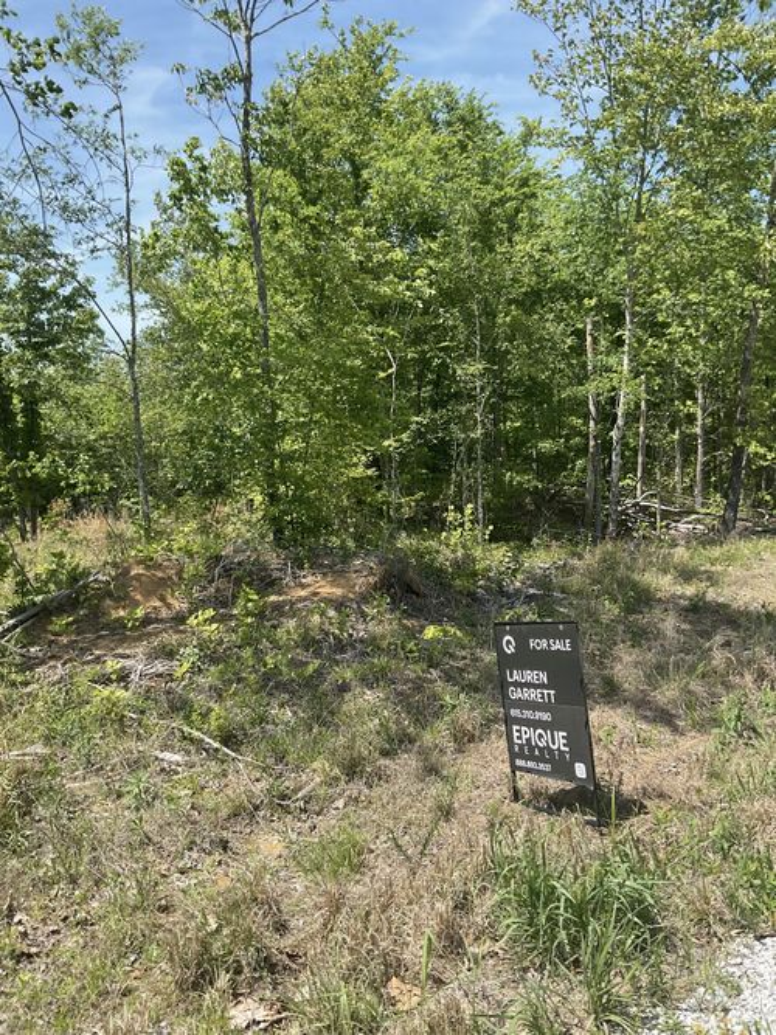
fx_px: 867
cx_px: 388
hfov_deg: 48.2
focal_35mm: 29
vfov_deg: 61.7
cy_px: 518
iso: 16
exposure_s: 1/962
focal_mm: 3
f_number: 1.8
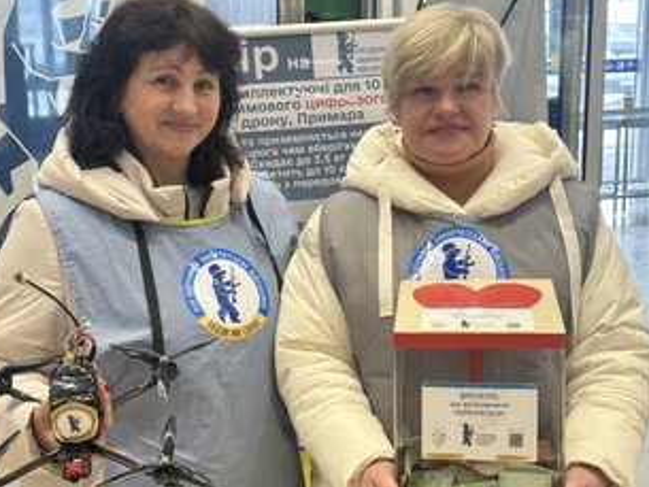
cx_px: 296
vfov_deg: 23.3
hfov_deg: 30.7
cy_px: 296
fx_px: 1182
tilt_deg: -12.8
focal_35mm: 63
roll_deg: +0.9
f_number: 1.78
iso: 100
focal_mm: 6.86
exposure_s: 1/50
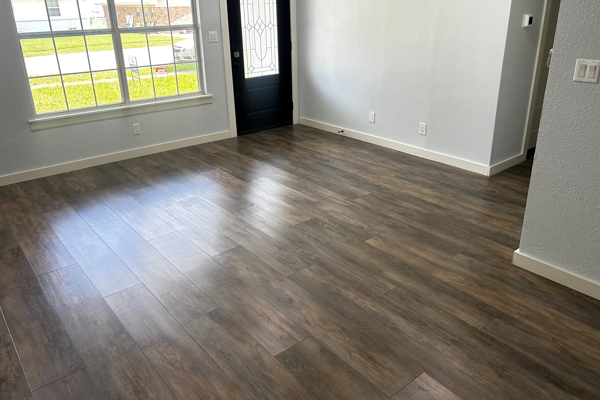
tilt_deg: -20.5
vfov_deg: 46.3
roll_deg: +2.8
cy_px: 170
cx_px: 300
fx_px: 467
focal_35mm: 28
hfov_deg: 65.5
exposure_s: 1/120
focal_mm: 5.7
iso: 80
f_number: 1.5
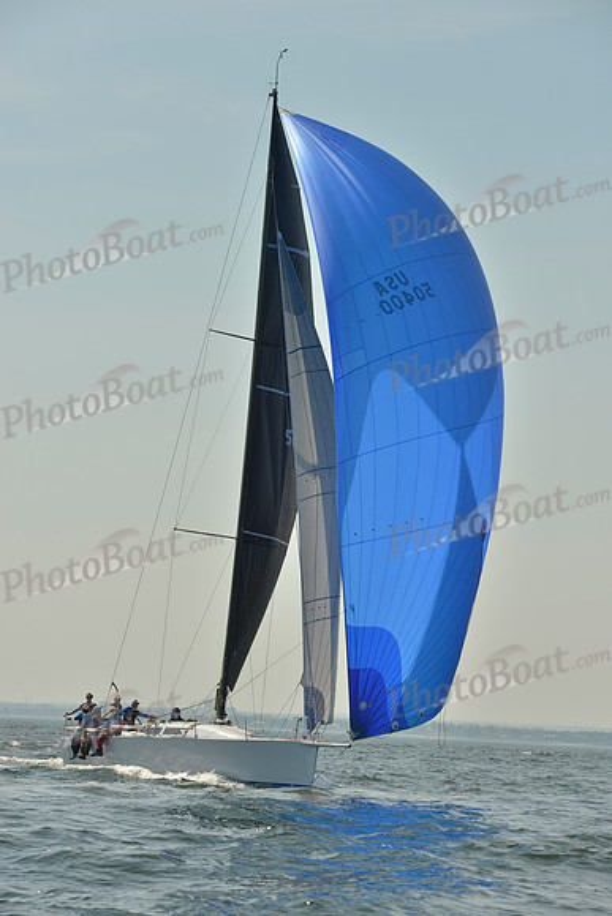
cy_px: 458
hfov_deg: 11.4
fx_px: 3058
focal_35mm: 120
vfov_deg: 17.1
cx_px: 306
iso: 200
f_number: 8
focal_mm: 120
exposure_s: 1/1250
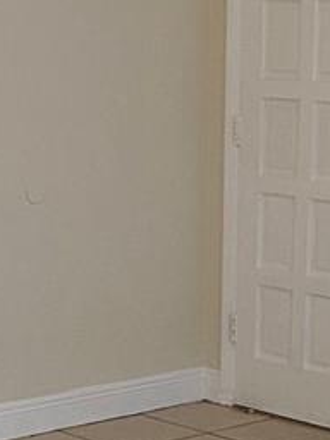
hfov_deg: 12.1
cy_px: 356
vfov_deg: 16.0
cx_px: 241
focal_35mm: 122
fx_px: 1551
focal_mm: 4.25
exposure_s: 1/60
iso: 125
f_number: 1.8
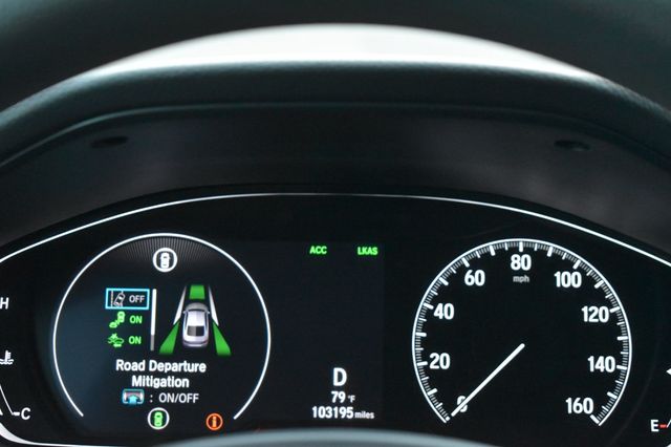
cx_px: 336
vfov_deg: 18.9
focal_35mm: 72
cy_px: 224
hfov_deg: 28.1
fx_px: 1341
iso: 4500
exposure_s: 1/125
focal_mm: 48
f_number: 5.3
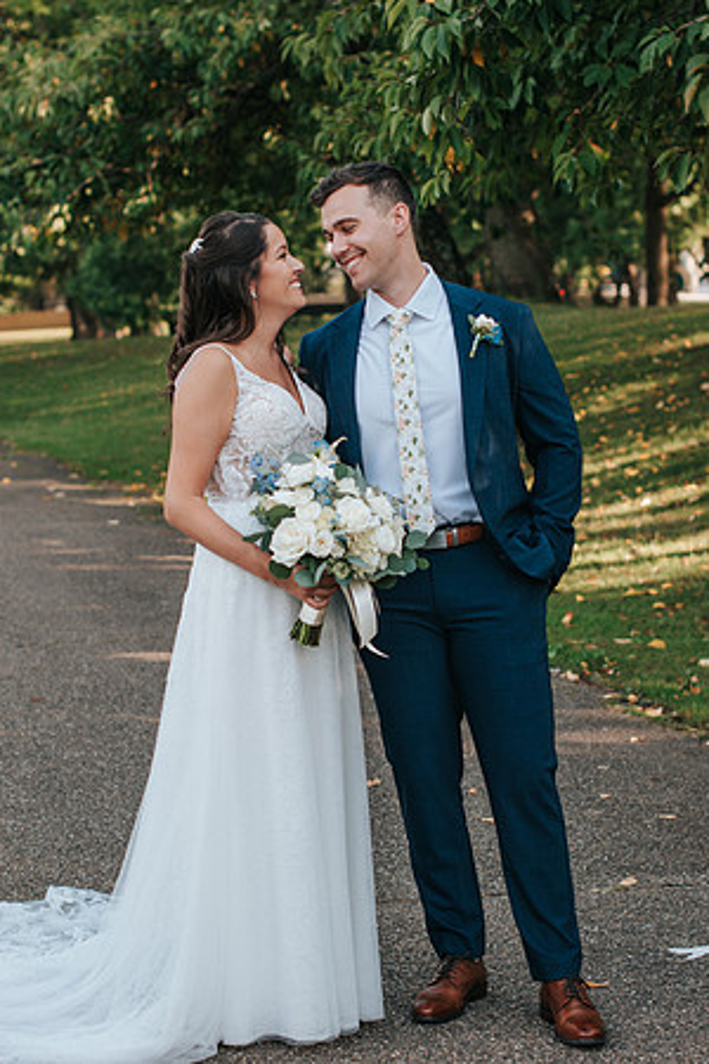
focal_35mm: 75
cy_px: 532
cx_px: 354
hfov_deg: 18.2
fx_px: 2215
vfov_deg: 27.0
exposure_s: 1/250
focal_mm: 50
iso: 100
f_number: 3.2
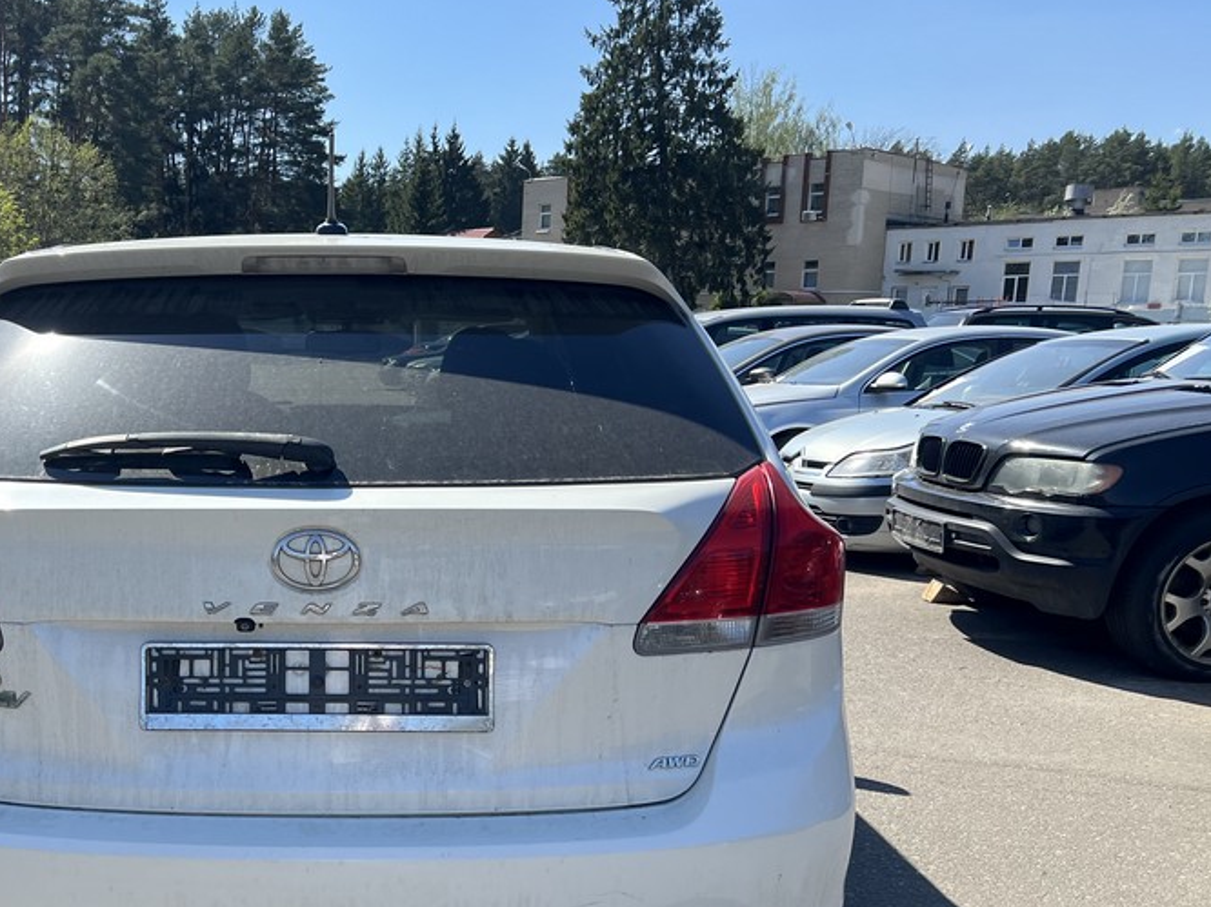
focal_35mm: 40
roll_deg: -1.4
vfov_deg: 35.5
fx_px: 1399
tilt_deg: -12.9
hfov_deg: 45.5
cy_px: 616
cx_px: 331
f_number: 1.5
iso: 50
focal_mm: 5.7
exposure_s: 1/2762
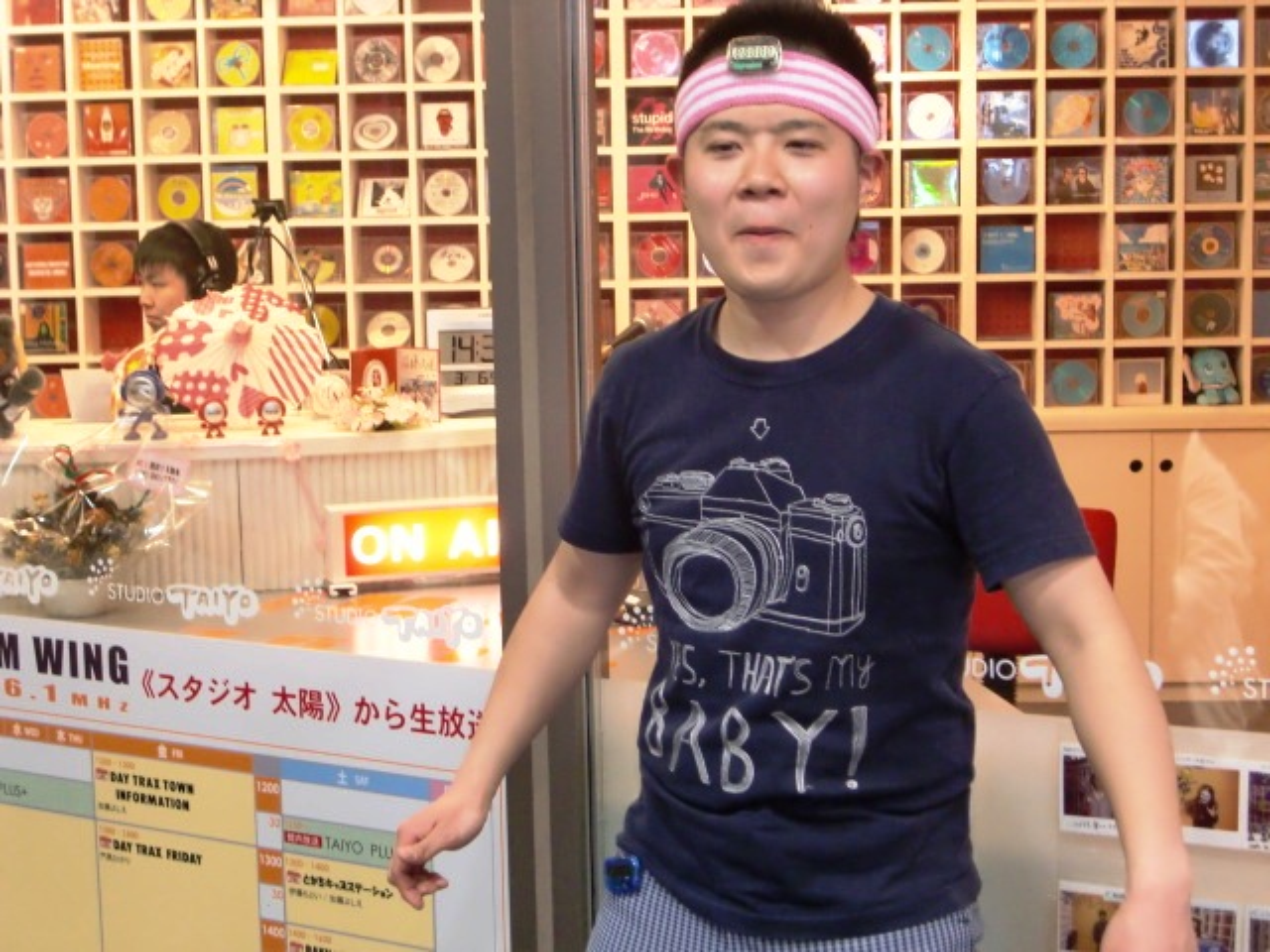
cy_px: 476
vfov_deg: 22.3
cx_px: 635
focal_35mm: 66
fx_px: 2421
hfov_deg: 29.4
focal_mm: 11.7
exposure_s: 1/30
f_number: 4.1
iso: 400
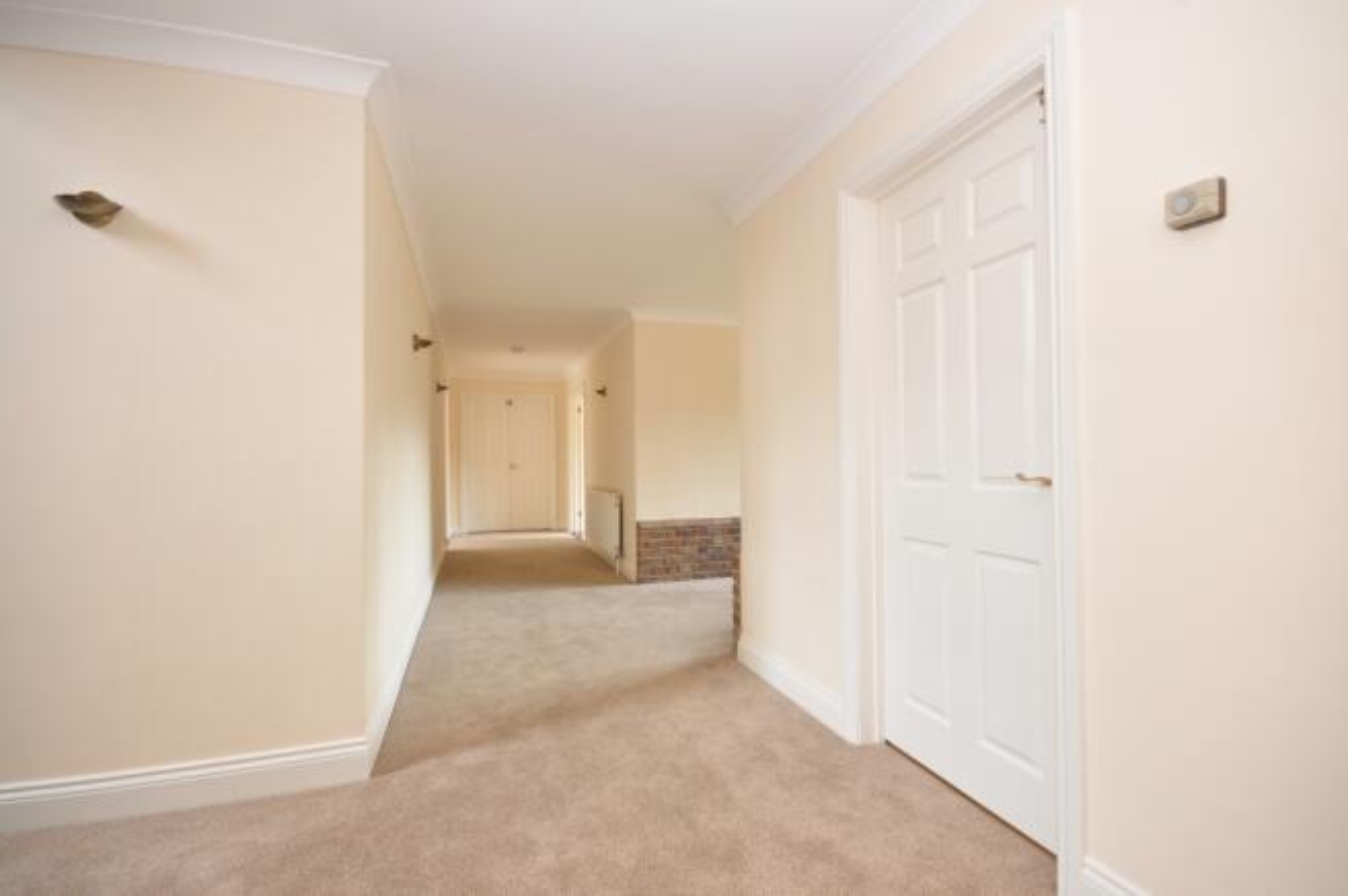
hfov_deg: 100.4
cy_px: 448
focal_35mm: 15
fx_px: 561
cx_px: 674
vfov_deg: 77.2
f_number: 7.1
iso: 200
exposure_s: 1.6
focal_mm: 10
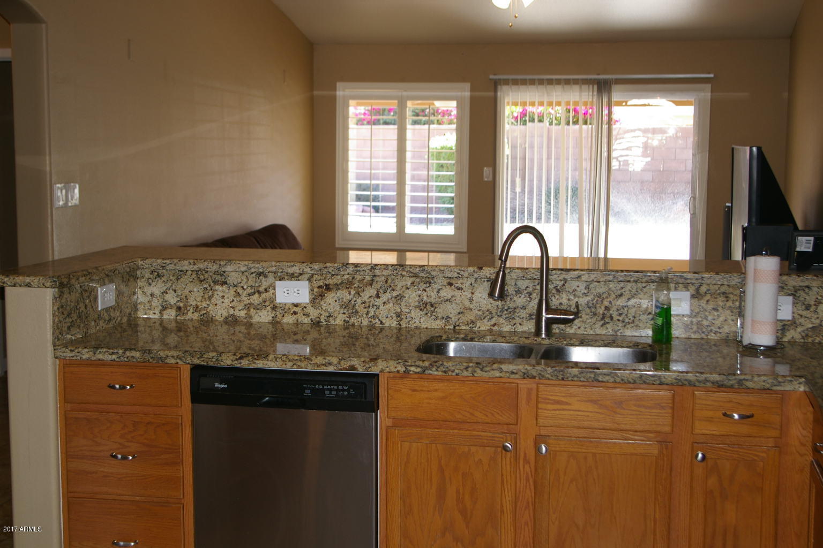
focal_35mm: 52
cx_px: 412
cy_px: 274
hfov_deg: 37.9
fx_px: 1200
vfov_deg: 25.8
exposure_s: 1/45
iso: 200
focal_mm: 35
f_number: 4.5
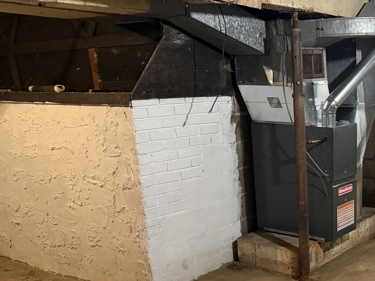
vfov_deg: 29.4
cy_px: 237
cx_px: 361
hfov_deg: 36.3
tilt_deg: -16.9
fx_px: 520
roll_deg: +0.4
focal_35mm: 48
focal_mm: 6.76
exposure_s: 1/40
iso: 1000
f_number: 1.78
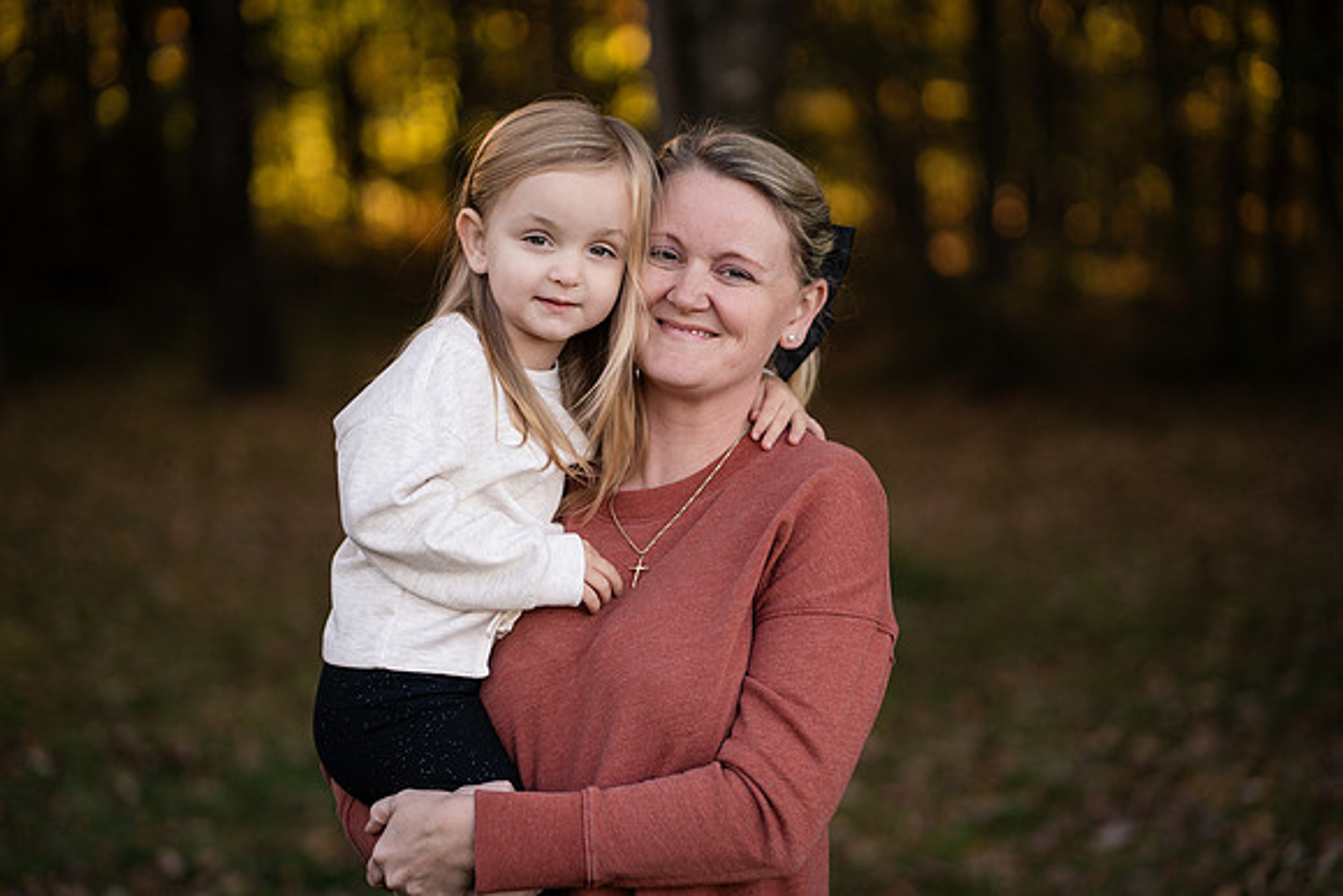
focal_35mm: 85
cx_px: 672
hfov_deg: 23.9
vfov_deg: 16.1
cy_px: 448
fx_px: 3172
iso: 320
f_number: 2.2
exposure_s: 1/1000
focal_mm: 85
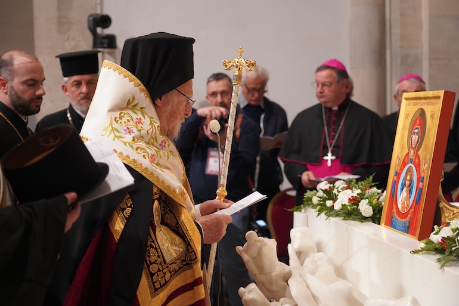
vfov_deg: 20.9
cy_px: 153
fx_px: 829
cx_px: 230
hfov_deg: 31.0
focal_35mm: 65
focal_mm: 65
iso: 5000
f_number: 4
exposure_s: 1/160
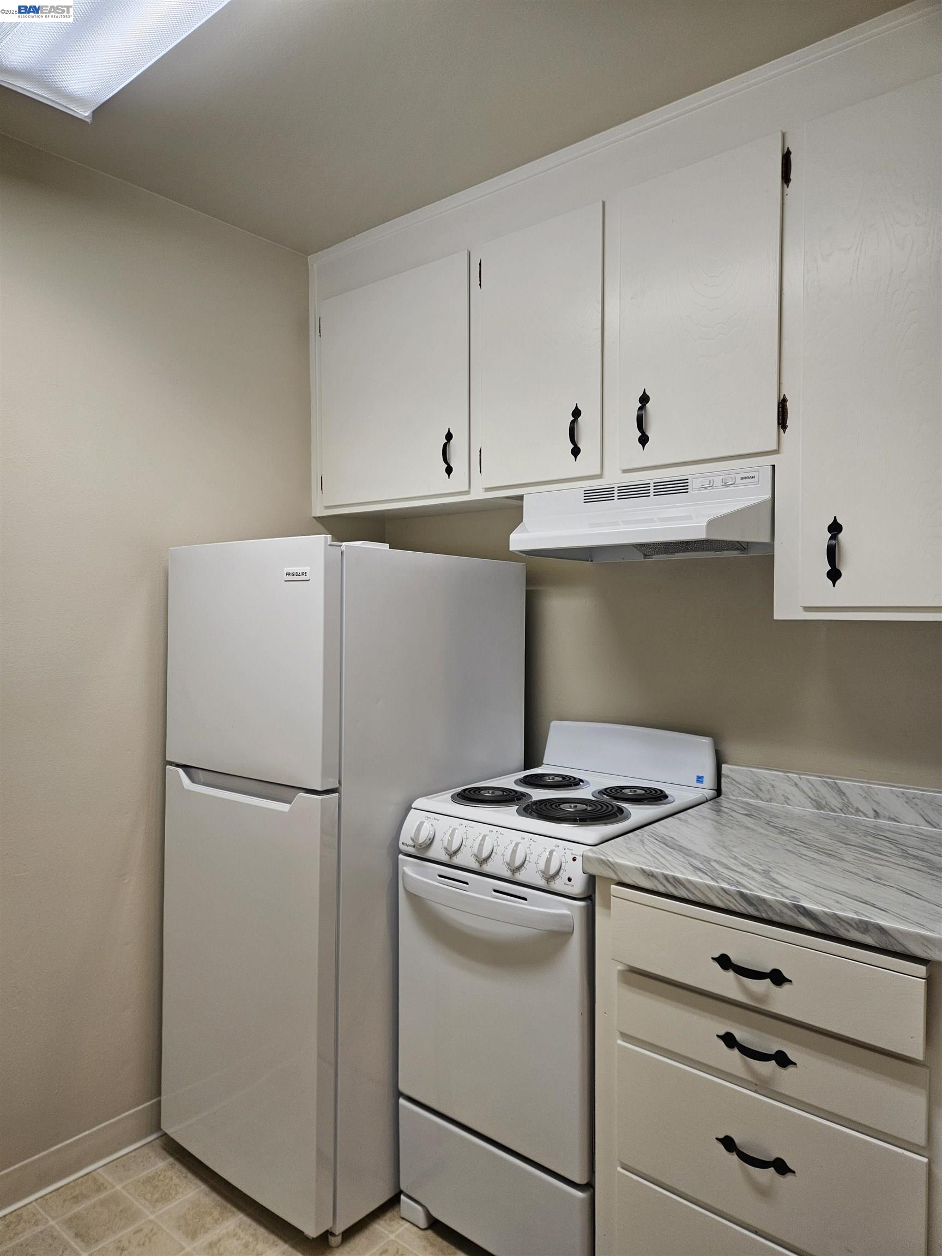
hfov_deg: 58.9
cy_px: 628
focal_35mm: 23
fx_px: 835
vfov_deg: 73.9
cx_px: 471
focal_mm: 5.4
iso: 64
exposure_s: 1/120
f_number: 1.8
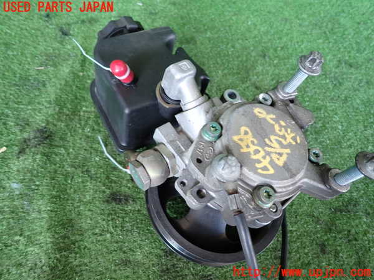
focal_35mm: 25
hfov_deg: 69.4
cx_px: 187
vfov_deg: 54.9
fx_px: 270
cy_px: 140
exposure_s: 1/50
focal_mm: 4.5
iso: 200
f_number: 2
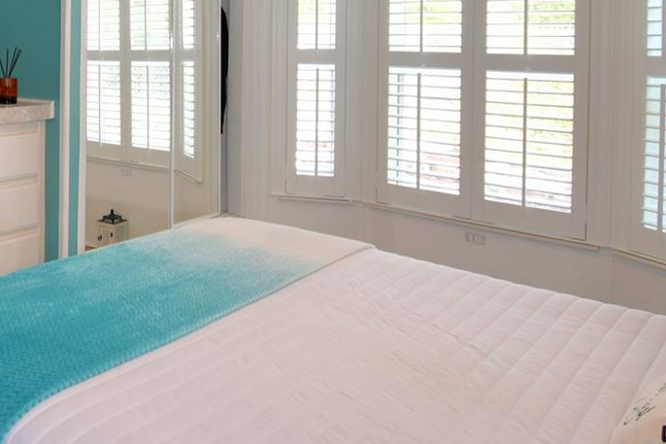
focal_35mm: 35
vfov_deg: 35.6
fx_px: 647
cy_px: 44
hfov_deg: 49.0
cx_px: 74
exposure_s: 1/50
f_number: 4.5
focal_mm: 10
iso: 200
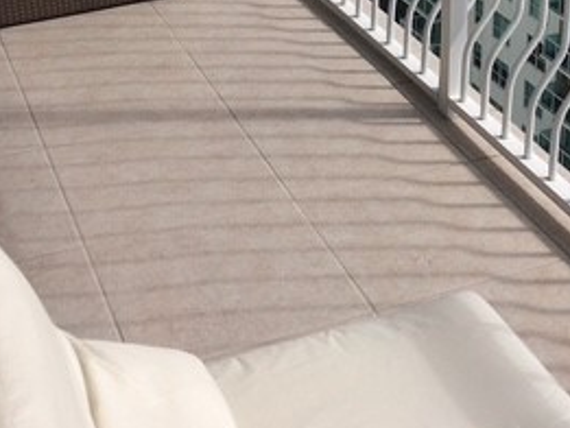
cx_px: 467
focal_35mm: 71
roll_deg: -2.0
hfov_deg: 26.8
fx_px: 1170
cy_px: -46
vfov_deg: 19.8
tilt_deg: -18.9
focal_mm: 4.15
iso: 32
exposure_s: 1/2415
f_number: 2.2
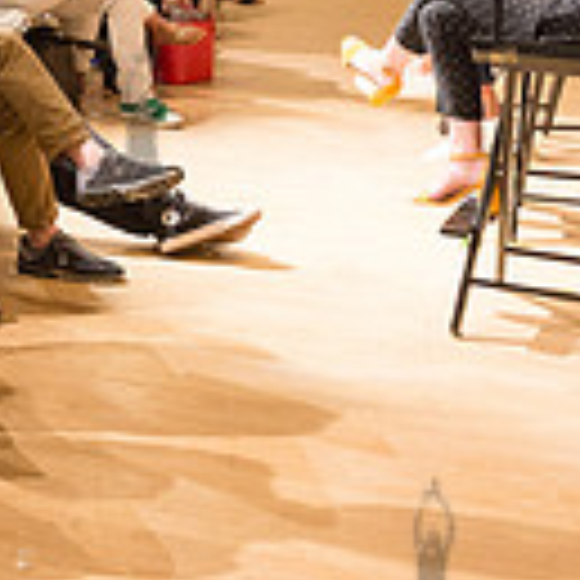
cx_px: -441
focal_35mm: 92
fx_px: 1744
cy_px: -97
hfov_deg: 16.2
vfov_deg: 18.0
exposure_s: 1/200
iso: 4000
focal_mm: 24
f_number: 2.8
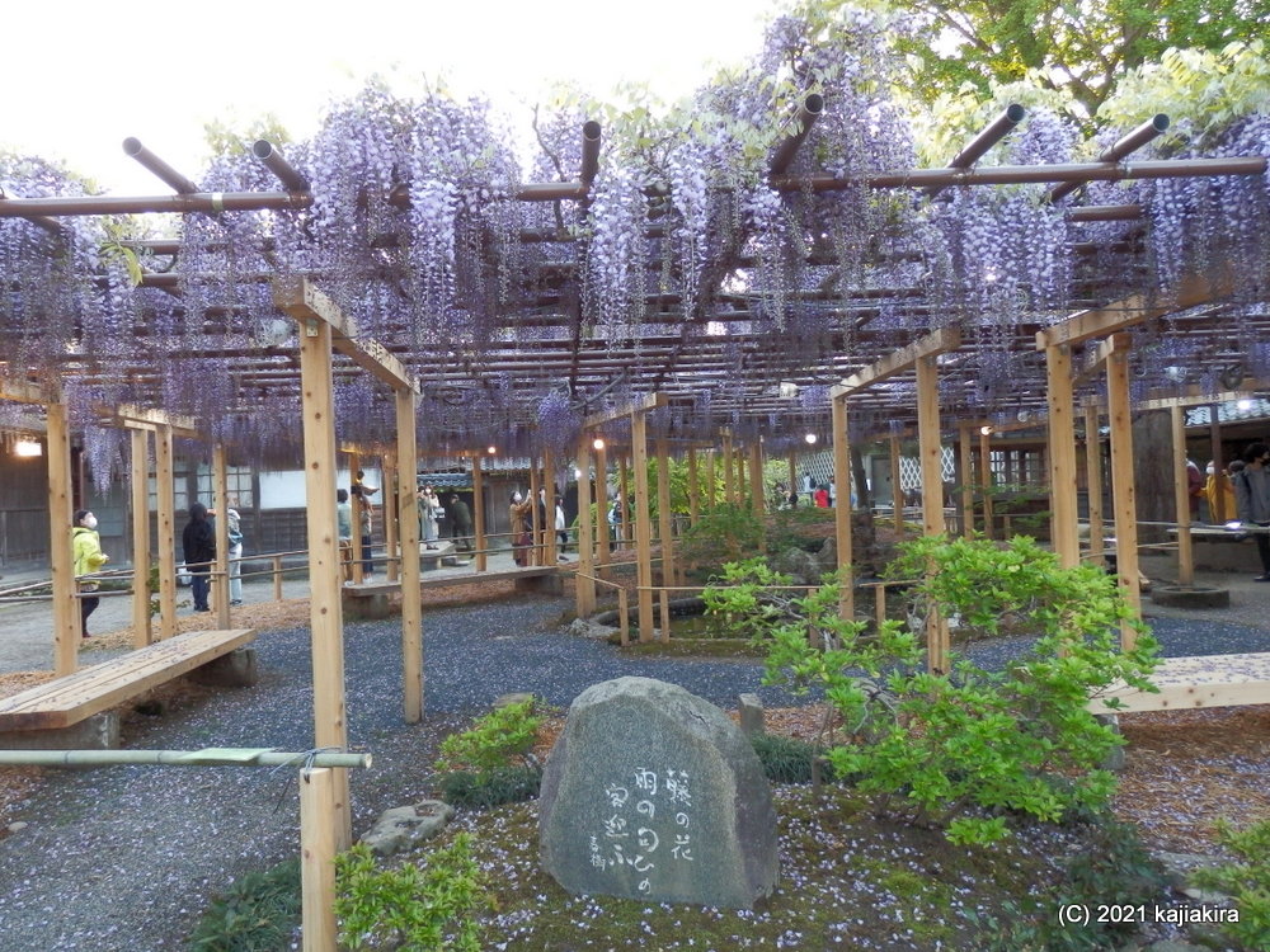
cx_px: 635
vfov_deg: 54.9
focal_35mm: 25
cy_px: 476
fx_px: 917
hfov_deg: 69.4
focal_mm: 4.5
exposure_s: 1/125
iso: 320
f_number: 3
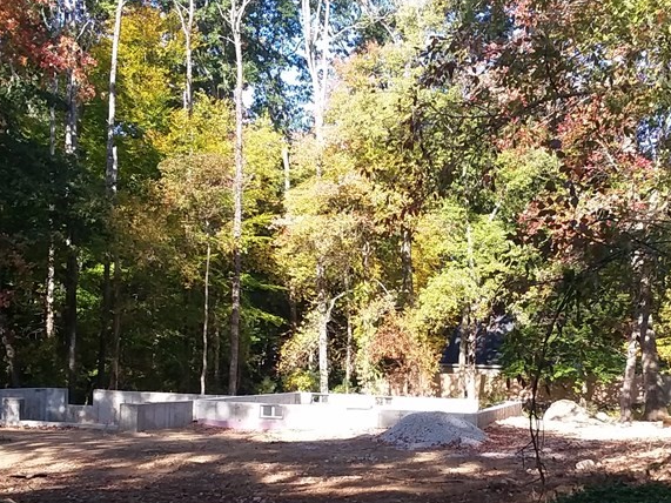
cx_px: 432
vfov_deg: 27.8
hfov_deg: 36.5
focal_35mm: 52
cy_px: 351
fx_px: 1008
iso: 40
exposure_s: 1/278
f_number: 1.9
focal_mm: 2.47
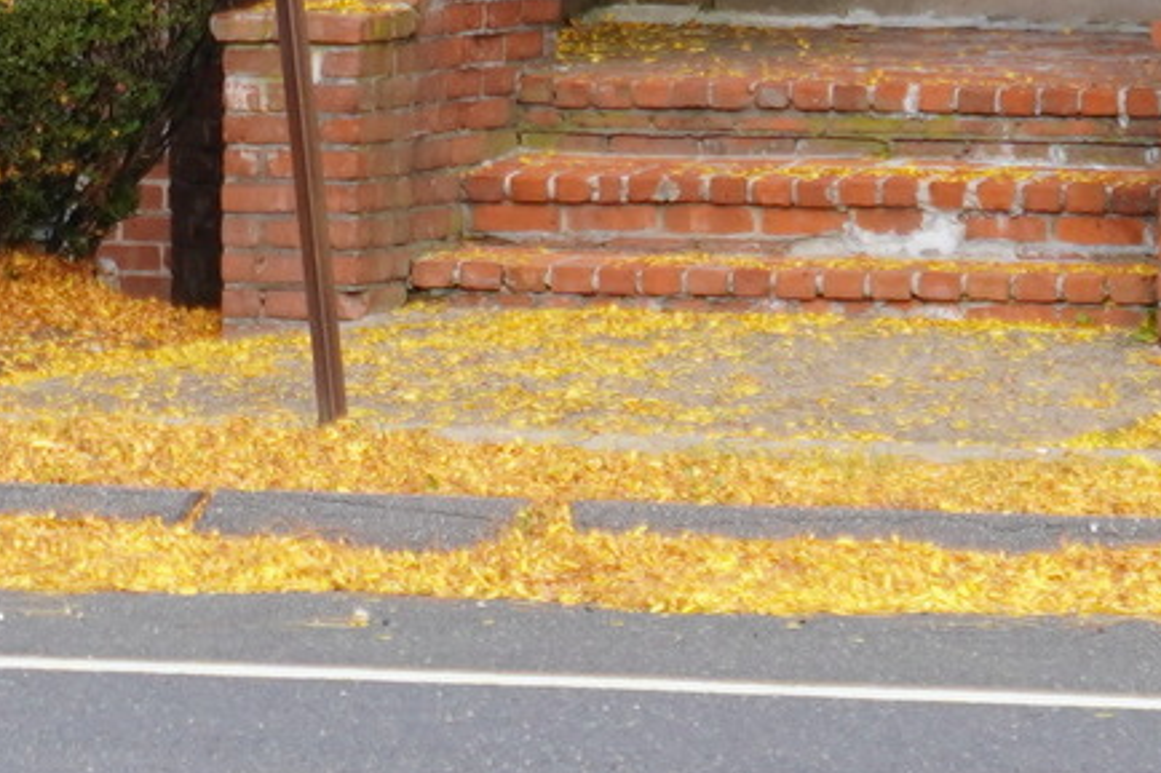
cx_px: 1522
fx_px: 10960
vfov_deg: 3.9
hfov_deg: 6.0
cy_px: -1420
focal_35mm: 340
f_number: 5.6
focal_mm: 32
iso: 100
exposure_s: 1/100
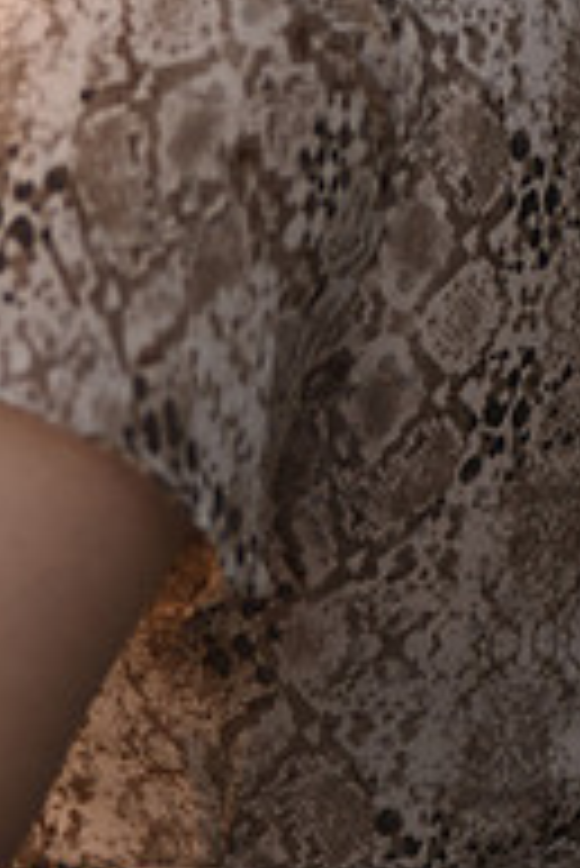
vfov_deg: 5.1
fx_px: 9769
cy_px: -360
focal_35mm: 405
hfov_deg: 3.4
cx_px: 393
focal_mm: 135
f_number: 2.8
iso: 800
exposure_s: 1/200
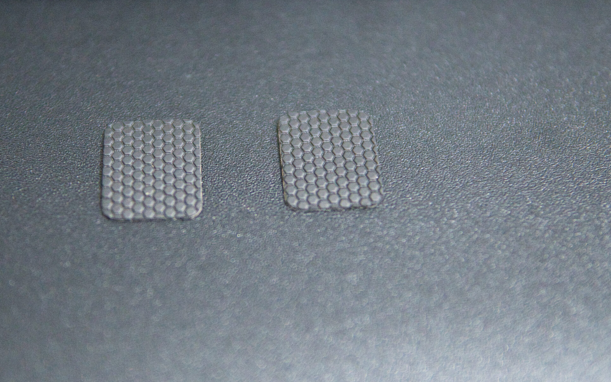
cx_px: 269
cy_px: 160
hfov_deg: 33.4
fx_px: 1016
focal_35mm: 61
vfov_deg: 21.3
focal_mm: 30
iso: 6400
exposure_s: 1/160
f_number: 1.4
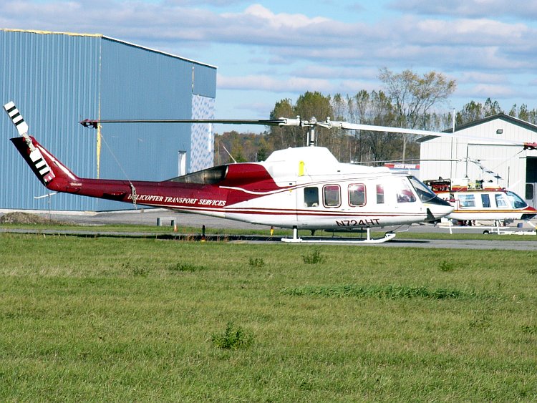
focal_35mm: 194
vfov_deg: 7.7
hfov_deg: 10.2
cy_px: 202
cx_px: 268
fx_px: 3010
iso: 50
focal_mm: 25.6
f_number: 4
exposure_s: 1/200
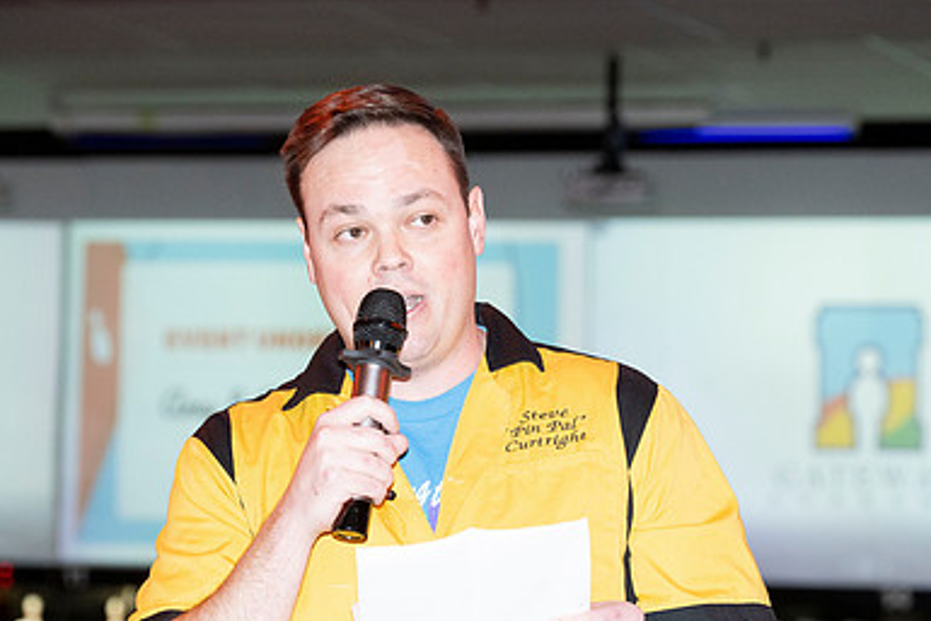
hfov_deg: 11.4
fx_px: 4682
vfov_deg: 7.6
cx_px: 488
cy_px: 446
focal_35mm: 181
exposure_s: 1/60
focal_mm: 120
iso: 1600
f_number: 5.6
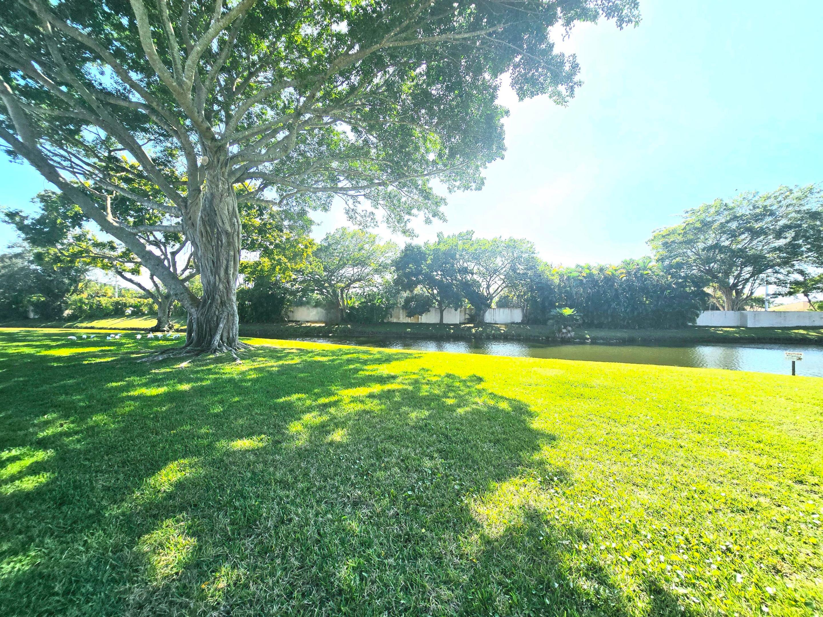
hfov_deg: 106.2
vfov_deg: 89.9
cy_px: 308
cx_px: 412
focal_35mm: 13
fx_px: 309
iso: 50
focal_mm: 2.2
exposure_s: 1/1667
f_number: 2.2
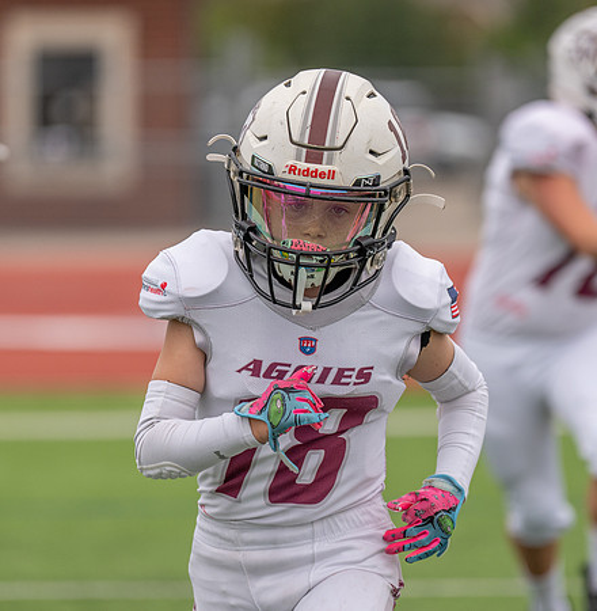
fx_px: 7047
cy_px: 298
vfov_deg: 5.0
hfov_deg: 4.9
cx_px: 288
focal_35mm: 357
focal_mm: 200
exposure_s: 1/1250
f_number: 2.8
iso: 320
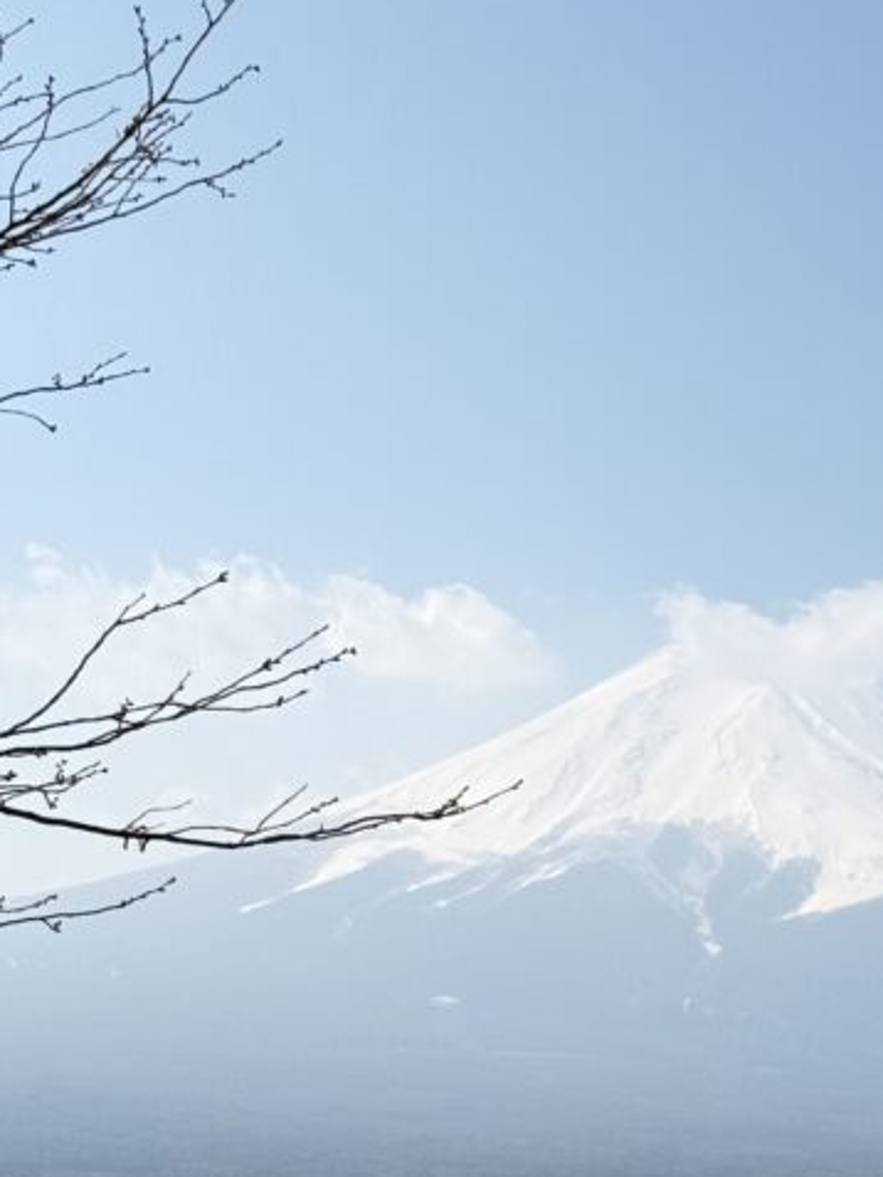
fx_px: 3502
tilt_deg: +2.5
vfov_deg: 18.6
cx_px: 762
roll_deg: -2.8
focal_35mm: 103
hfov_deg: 14.3
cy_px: 1170
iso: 80
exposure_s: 1/6024
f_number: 1.78
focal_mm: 6.76
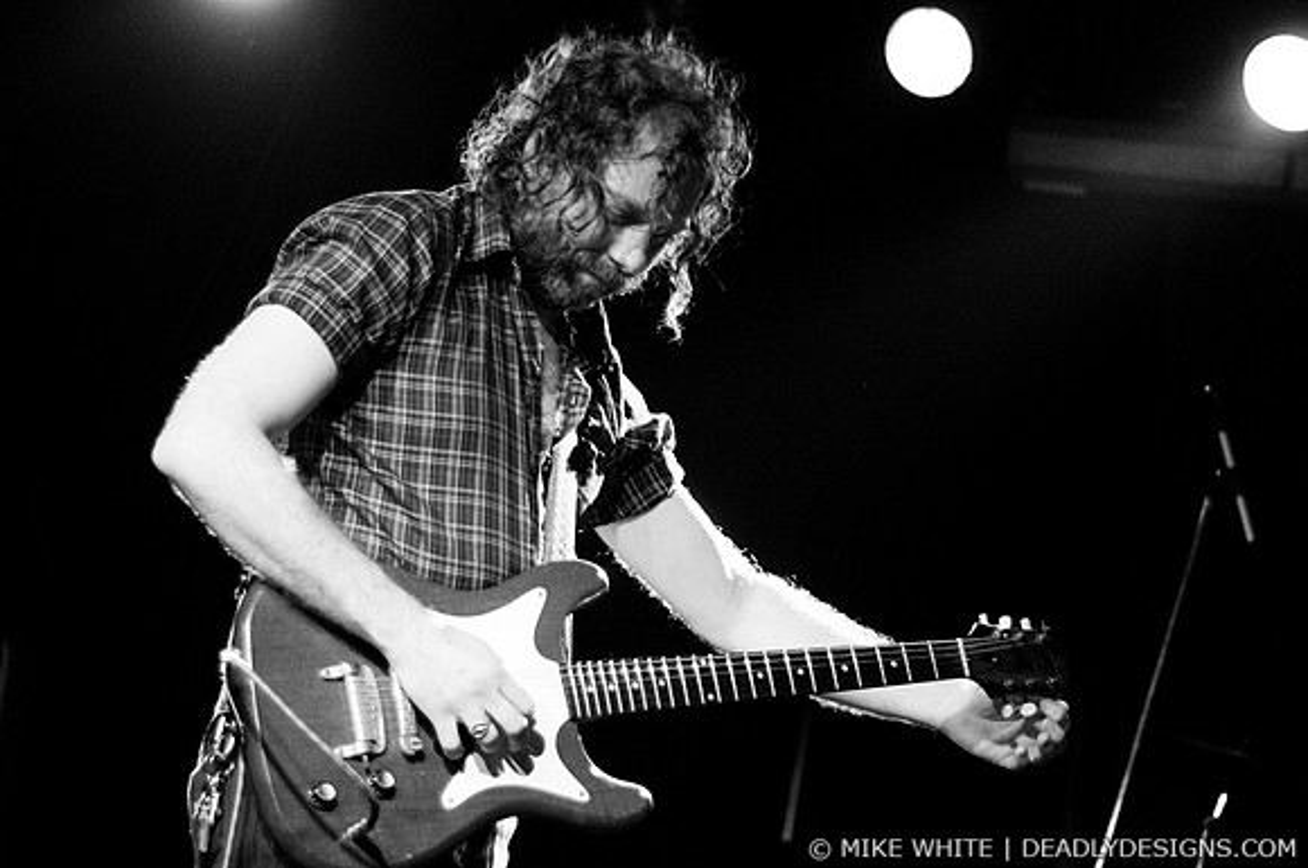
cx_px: 654
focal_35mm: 75
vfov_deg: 18.1
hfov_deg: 27.0
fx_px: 2721
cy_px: 434
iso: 1000
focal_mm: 50
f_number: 1.8
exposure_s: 1/80
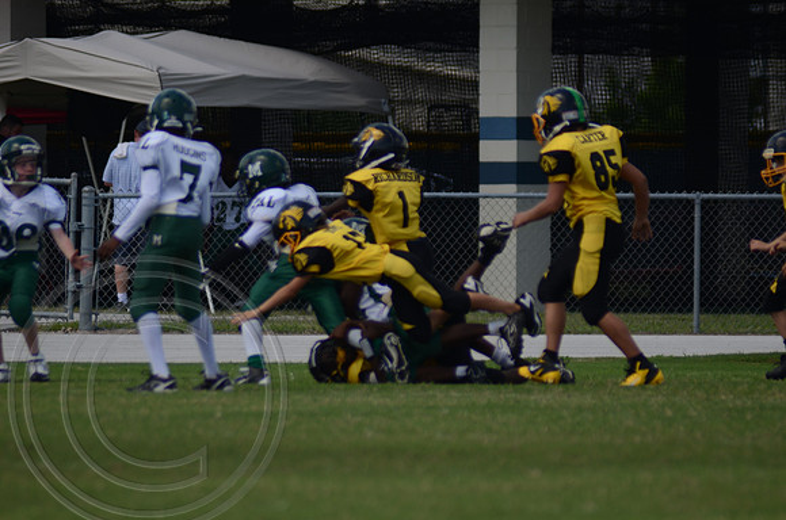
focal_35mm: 600
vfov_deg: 2.3
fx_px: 13071
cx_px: 393
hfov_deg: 3.4
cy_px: 260
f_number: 5.6
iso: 200
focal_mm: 400
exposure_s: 1/800
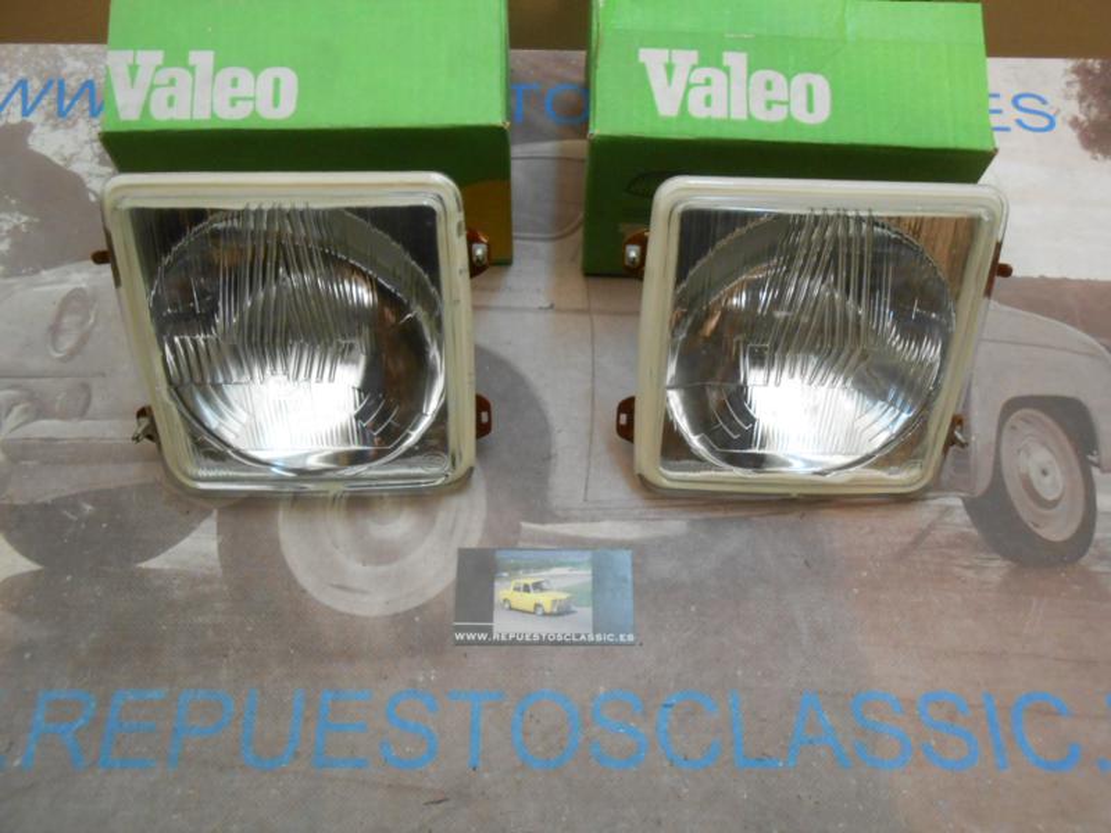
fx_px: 834
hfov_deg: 67.3
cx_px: 556
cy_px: 416
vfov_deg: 53.1
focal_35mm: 26
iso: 320
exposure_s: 1/30
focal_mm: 4.6
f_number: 3.5
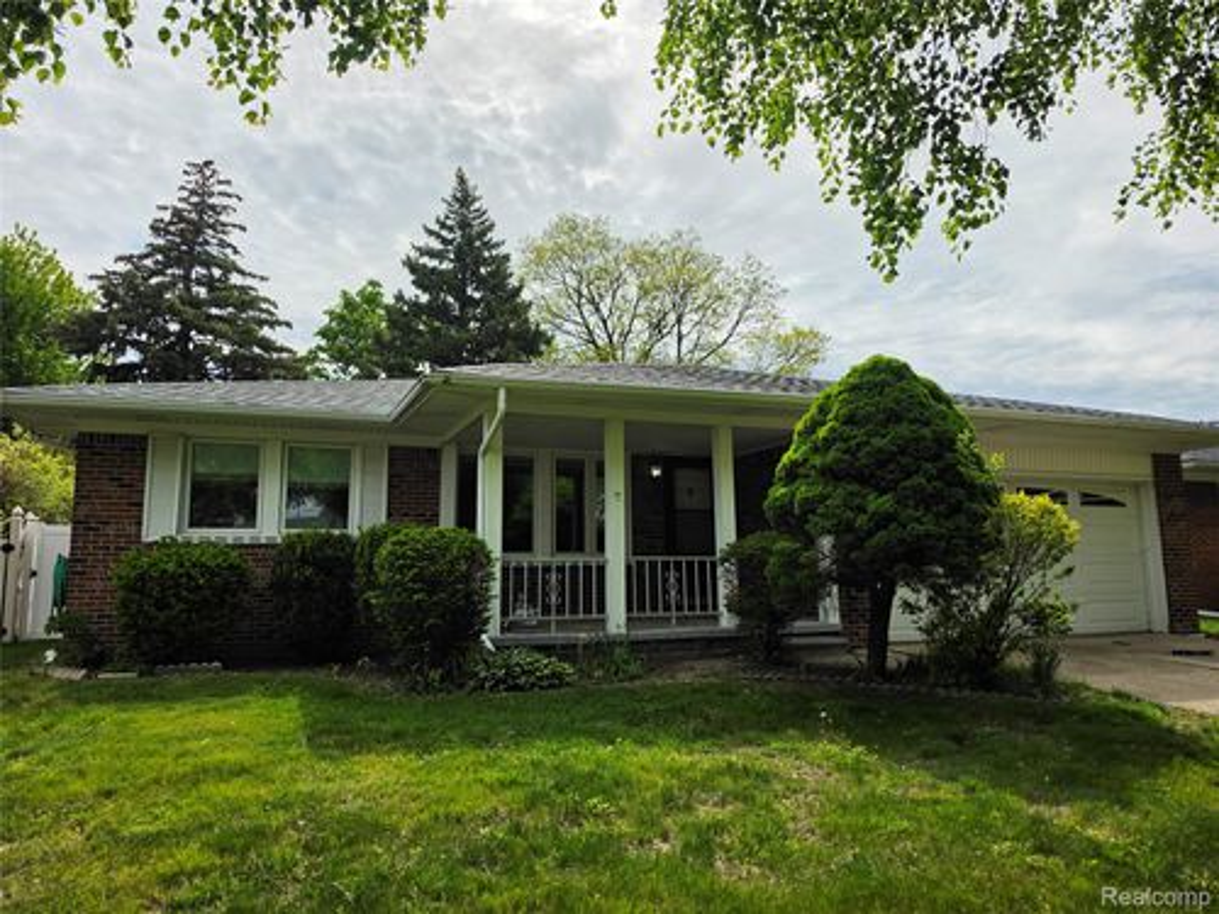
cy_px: 457
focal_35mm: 23
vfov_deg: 58.9
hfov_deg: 73.9
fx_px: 810
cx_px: 610
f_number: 1.4
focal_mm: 6.5
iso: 25
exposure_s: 1/7939
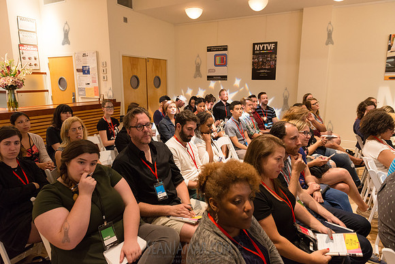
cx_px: 198
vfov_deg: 53.2
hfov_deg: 73.7
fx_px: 263
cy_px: 132
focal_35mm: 24
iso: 2500
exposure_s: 1/80
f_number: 4
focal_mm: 24
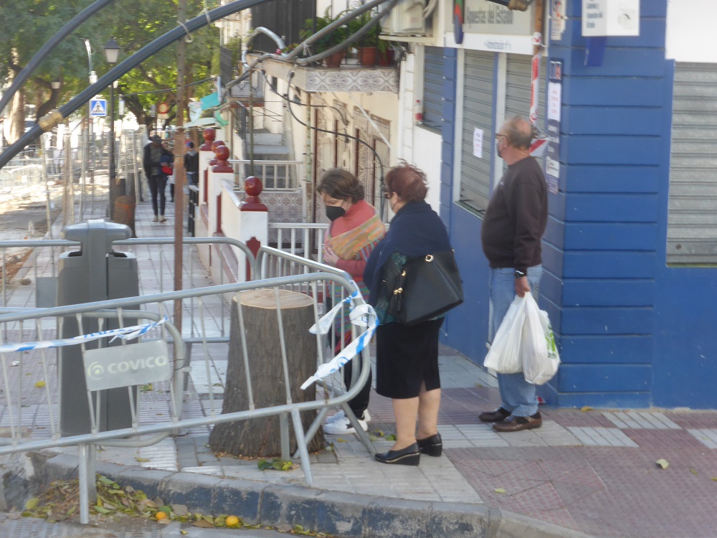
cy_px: 269
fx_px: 1761
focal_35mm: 85
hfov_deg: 23.0
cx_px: 358
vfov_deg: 17.4
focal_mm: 15.1
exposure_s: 1/80
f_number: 5.2
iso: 100
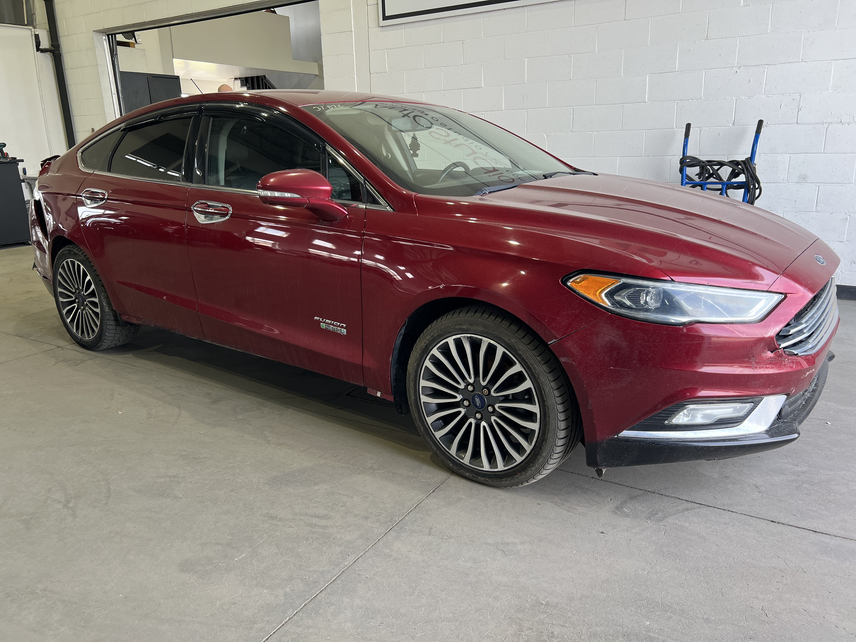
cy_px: 321
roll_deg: +2.1
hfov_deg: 67.3
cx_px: 428
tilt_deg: -15.1
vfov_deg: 53.1
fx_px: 643
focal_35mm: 26
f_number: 1.5
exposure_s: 1/121
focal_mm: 5.7
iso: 40
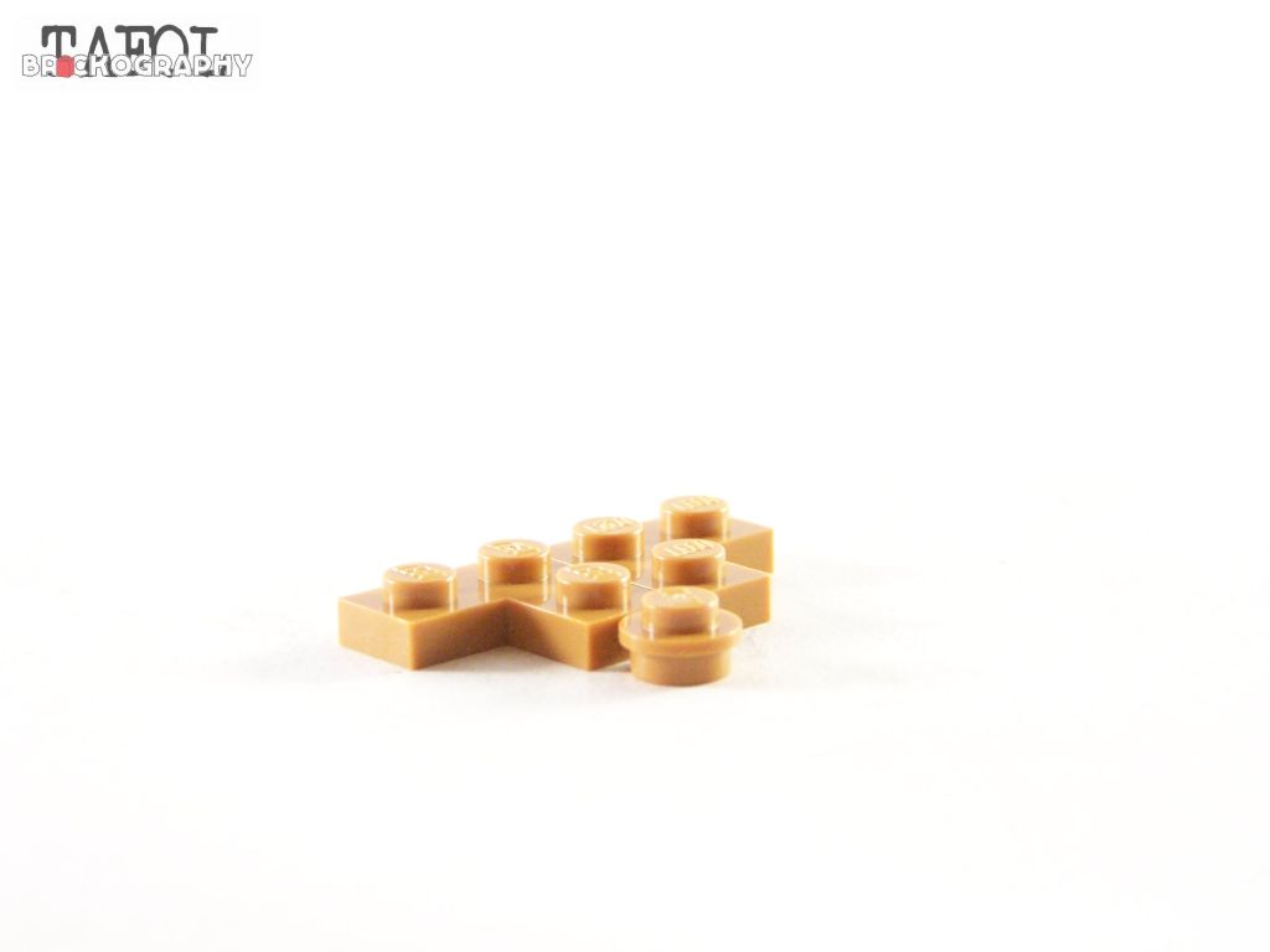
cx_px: 635
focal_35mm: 105
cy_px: 476
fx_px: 3852
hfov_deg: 18.7
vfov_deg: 14.1
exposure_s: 1/45
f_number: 3.2
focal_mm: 17.5
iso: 400
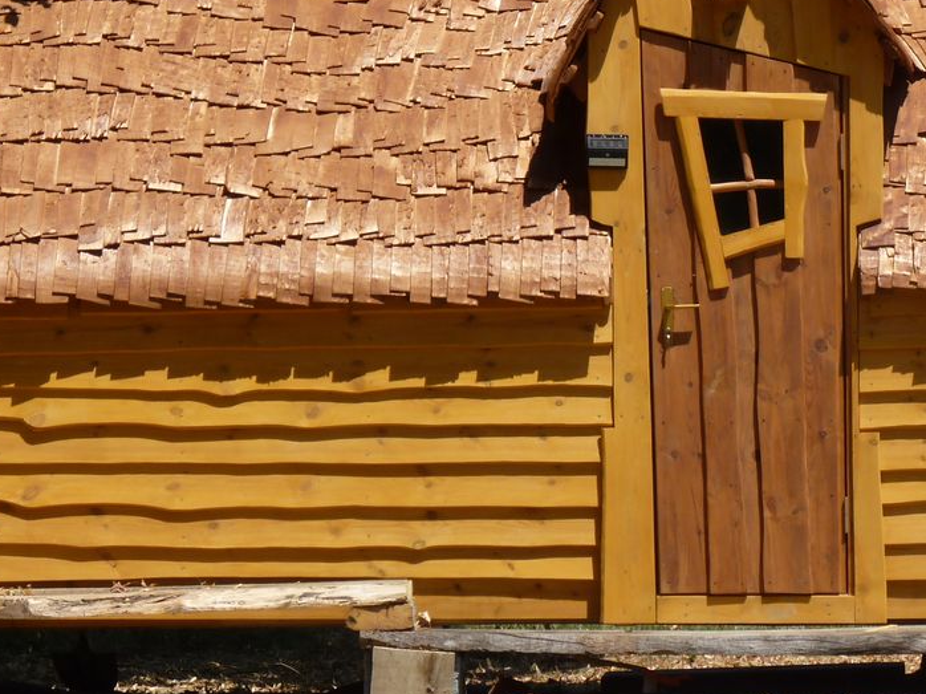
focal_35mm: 194
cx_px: 724
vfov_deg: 7.6
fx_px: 5188
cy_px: 251
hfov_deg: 10.2
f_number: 5.6
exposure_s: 1/320
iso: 80
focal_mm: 16.7
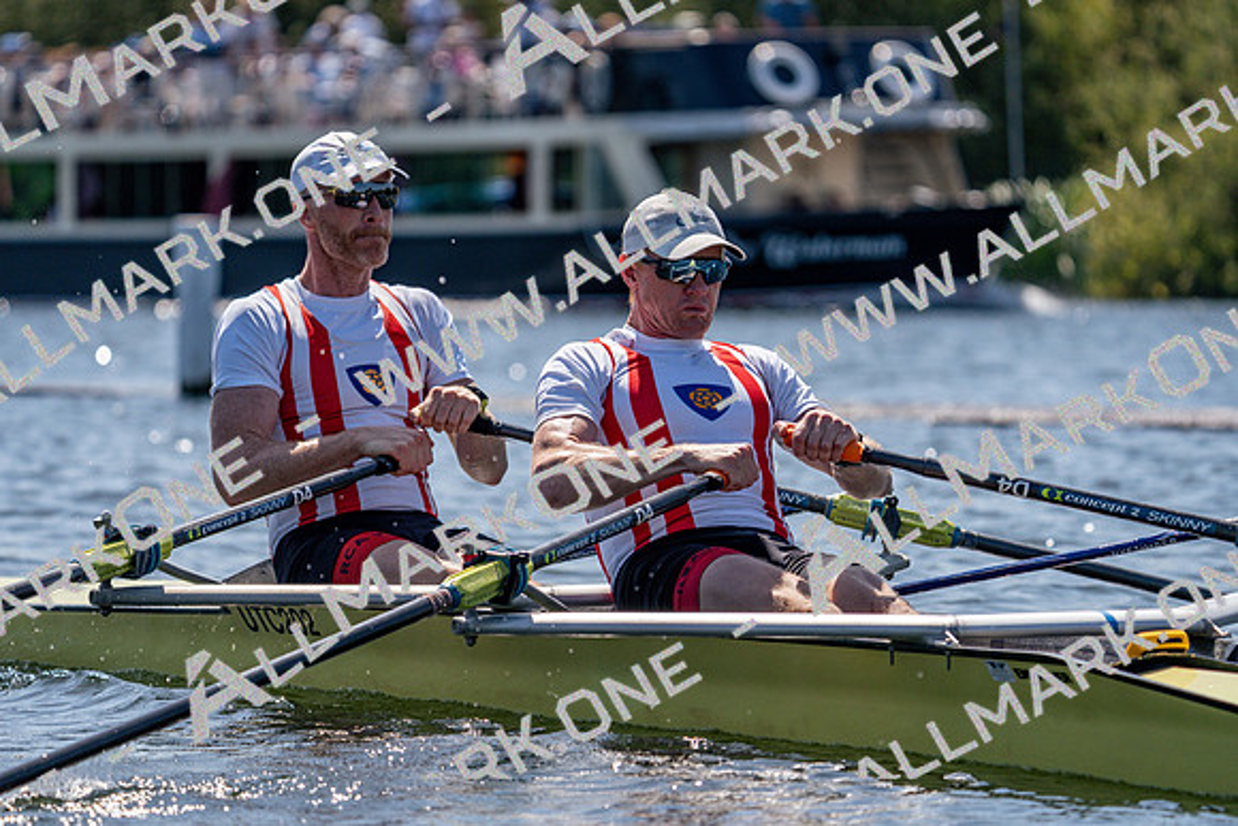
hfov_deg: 7.7
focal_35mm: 266
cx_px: 619
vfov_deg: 5.2
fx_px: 9149
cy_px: 413
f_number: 5.6
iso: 250
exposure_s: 1/2000
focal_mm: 266
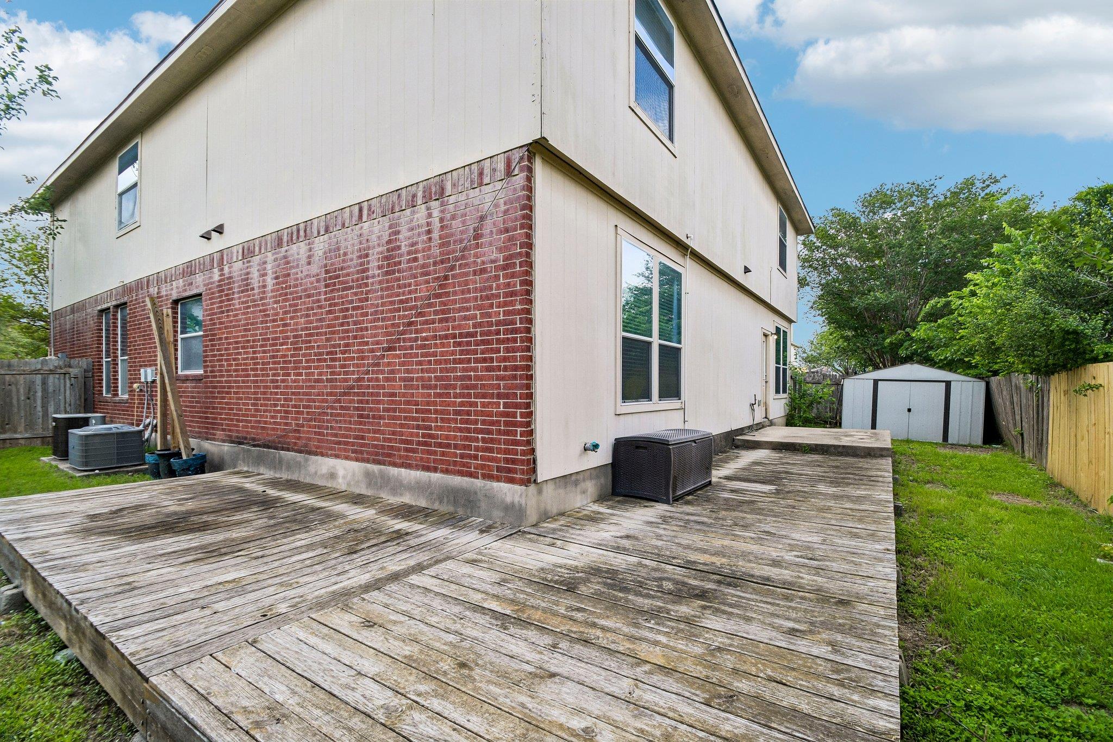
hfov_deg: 100.4
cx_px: 556
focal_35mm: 15
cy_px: 371
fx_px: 464
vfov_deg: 77.3
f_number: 8
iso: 400
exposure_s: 1/400
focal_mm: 10
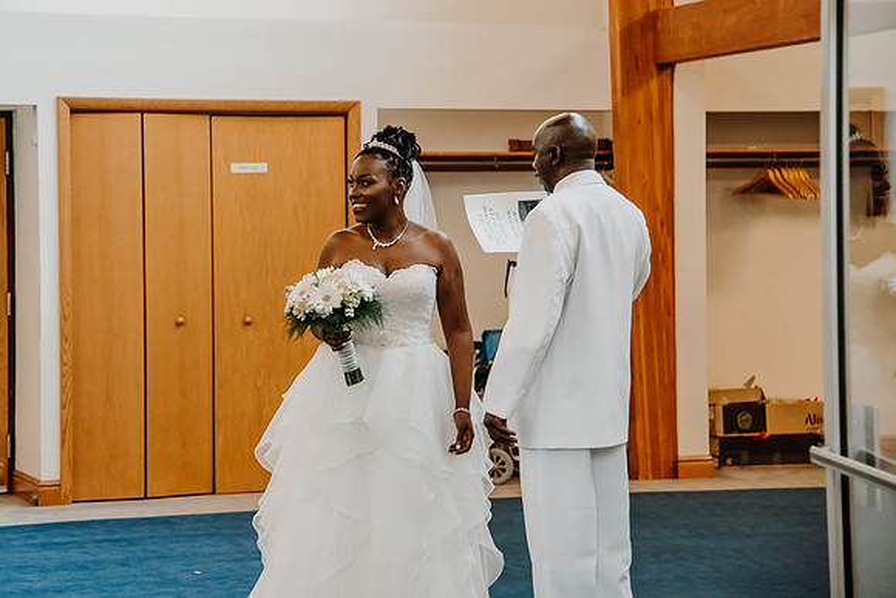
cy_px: 236
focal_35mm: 89
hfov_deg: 22.8
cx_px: 357
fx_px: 2221
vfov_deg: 15.3
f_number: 4
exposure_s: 1/125
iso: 1100
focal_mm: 70
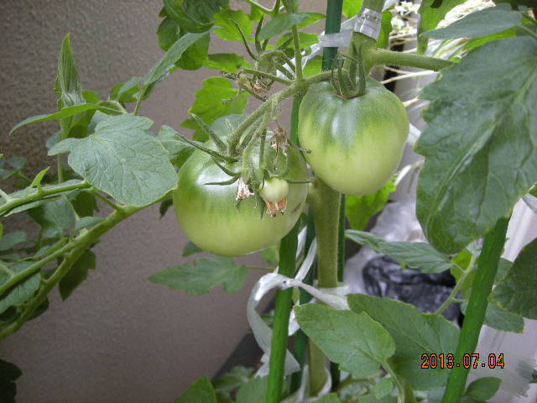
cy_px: 202
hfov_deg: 52.6
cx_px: 268
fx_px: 543
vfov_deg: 40.7
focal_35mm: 35
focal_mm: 5.7
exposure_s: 1/59.8
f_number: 2.8
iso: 162
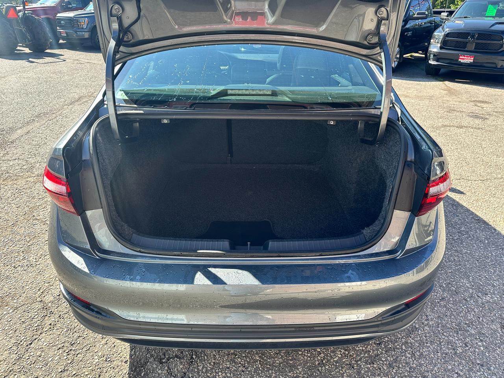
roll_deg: -1.9
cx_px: 252
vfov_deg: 56.8
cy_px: 189
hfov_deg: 71.6
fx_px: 349
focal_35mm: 24
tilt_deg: -26.4
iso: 80
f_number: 1.78
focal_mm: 6.86
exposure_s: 1/773
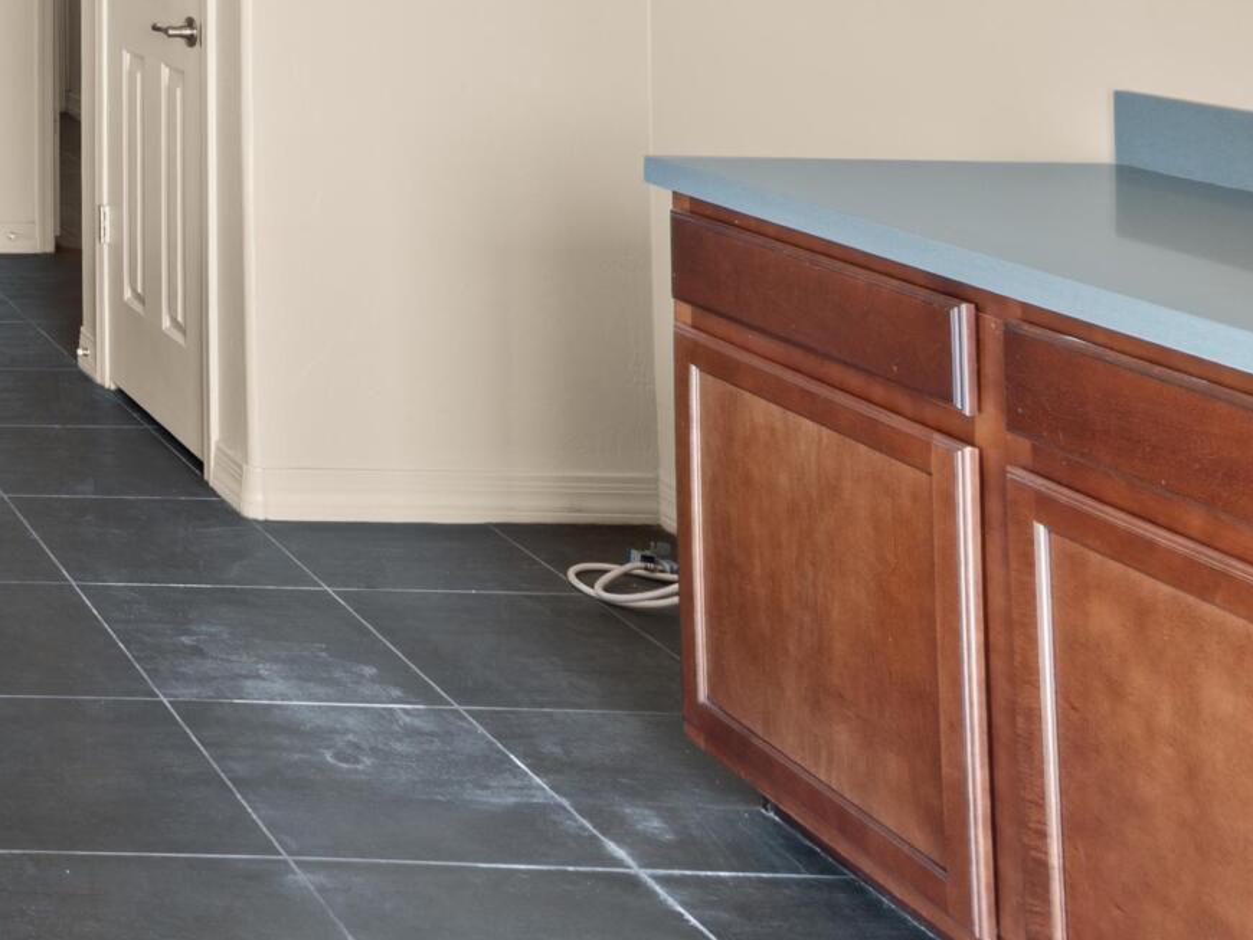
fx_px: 1919
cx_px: -524
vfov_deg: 25.3
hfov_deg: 27.5
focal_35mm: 53
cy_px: -134
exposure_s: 4
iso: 100
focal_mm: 16
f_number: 22
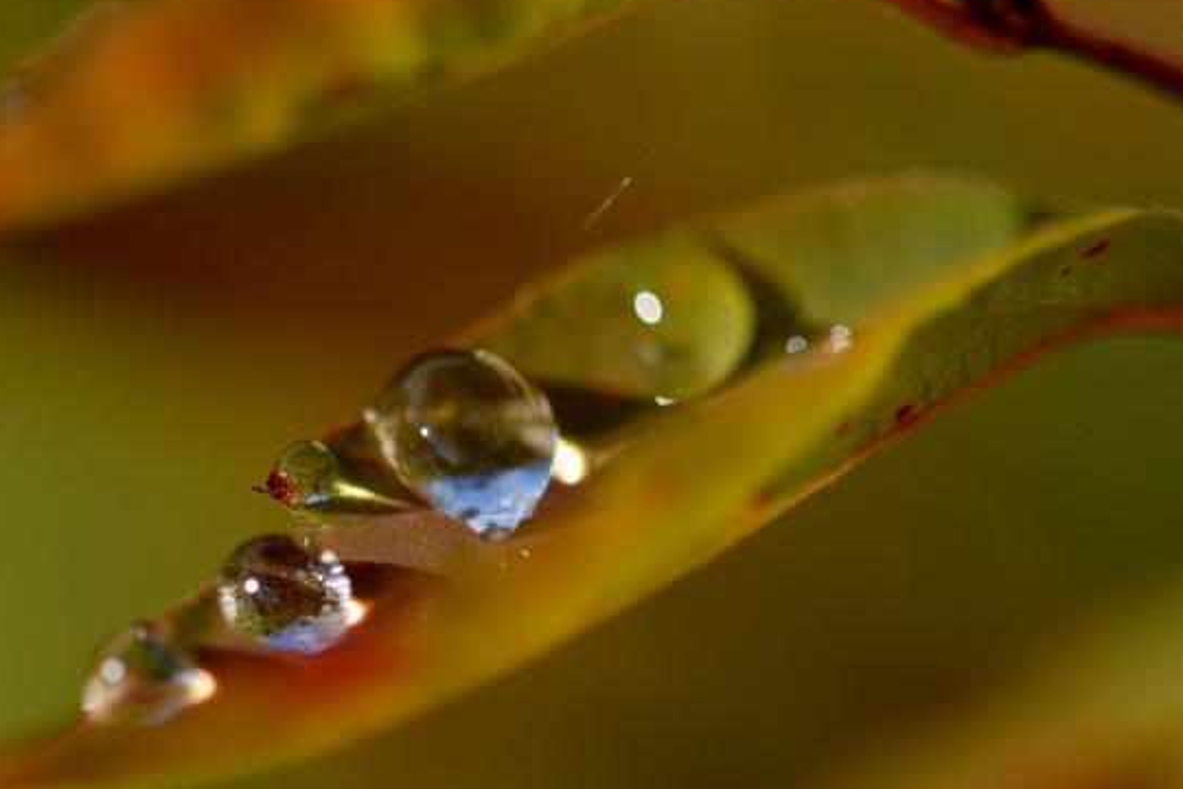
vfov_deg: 6.9
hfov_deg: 10.3
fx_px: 6572
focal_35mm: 200
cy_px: 307
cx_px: 375
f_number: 4.8
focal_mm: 90
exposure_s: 1/500
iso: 100
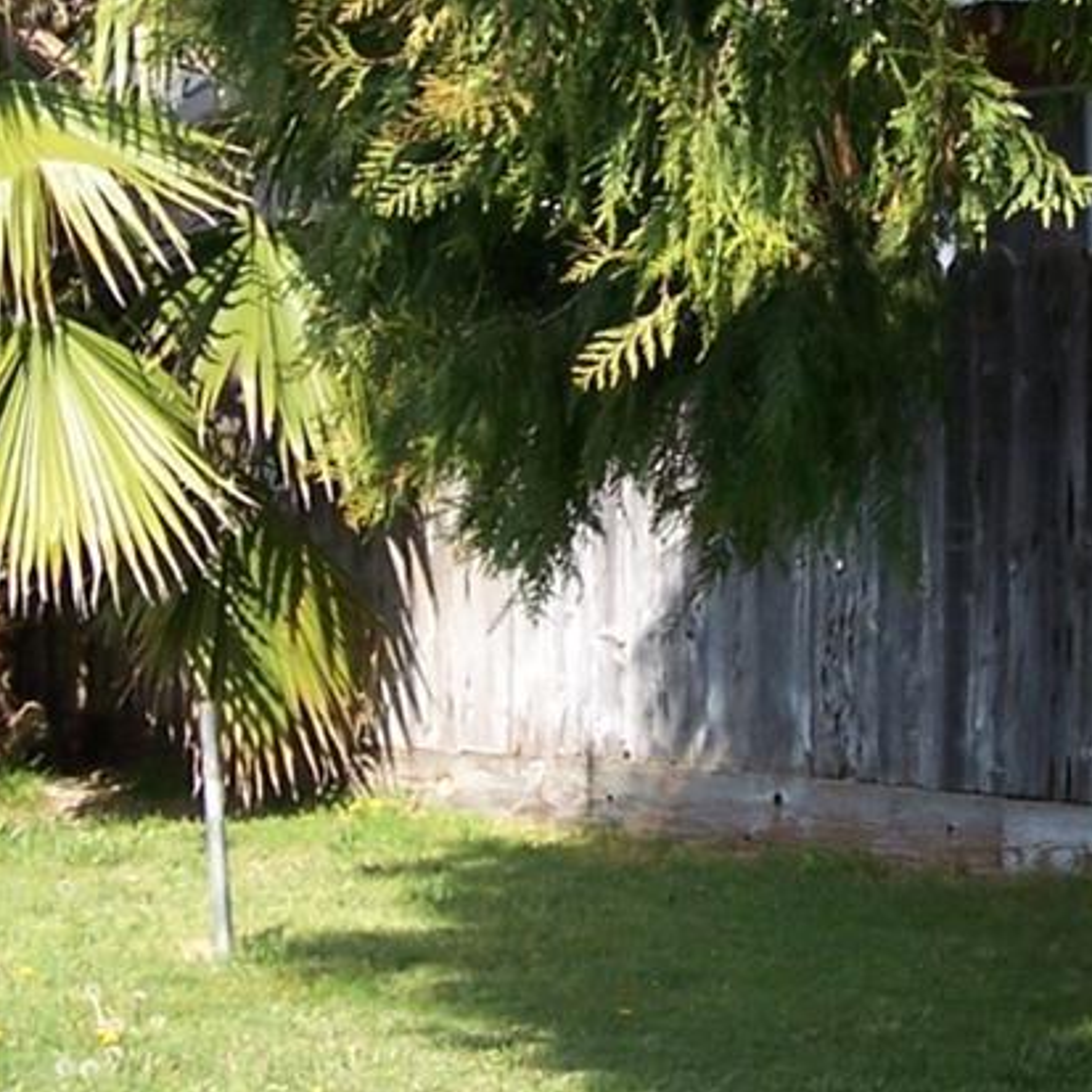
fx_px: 4354
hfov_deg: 14.3
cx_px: 769
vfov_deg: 14.3
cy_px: 338
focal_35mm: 122
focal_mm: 6.3
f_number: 2.8
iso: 80
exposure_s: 1/640
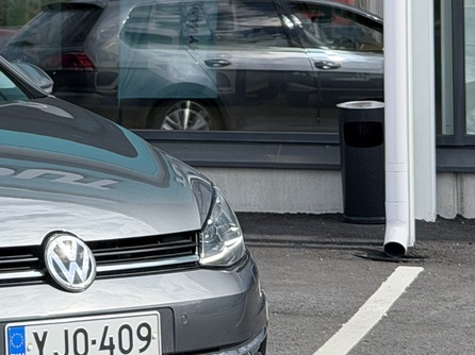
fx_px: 2126
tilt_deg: +1.4
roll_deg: +0.0
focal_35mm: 155
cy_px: -22
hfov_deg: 12.1
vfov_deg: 9.5
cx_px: -247
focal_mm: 6.76
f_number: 1.78
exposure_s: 1/1980
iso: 80
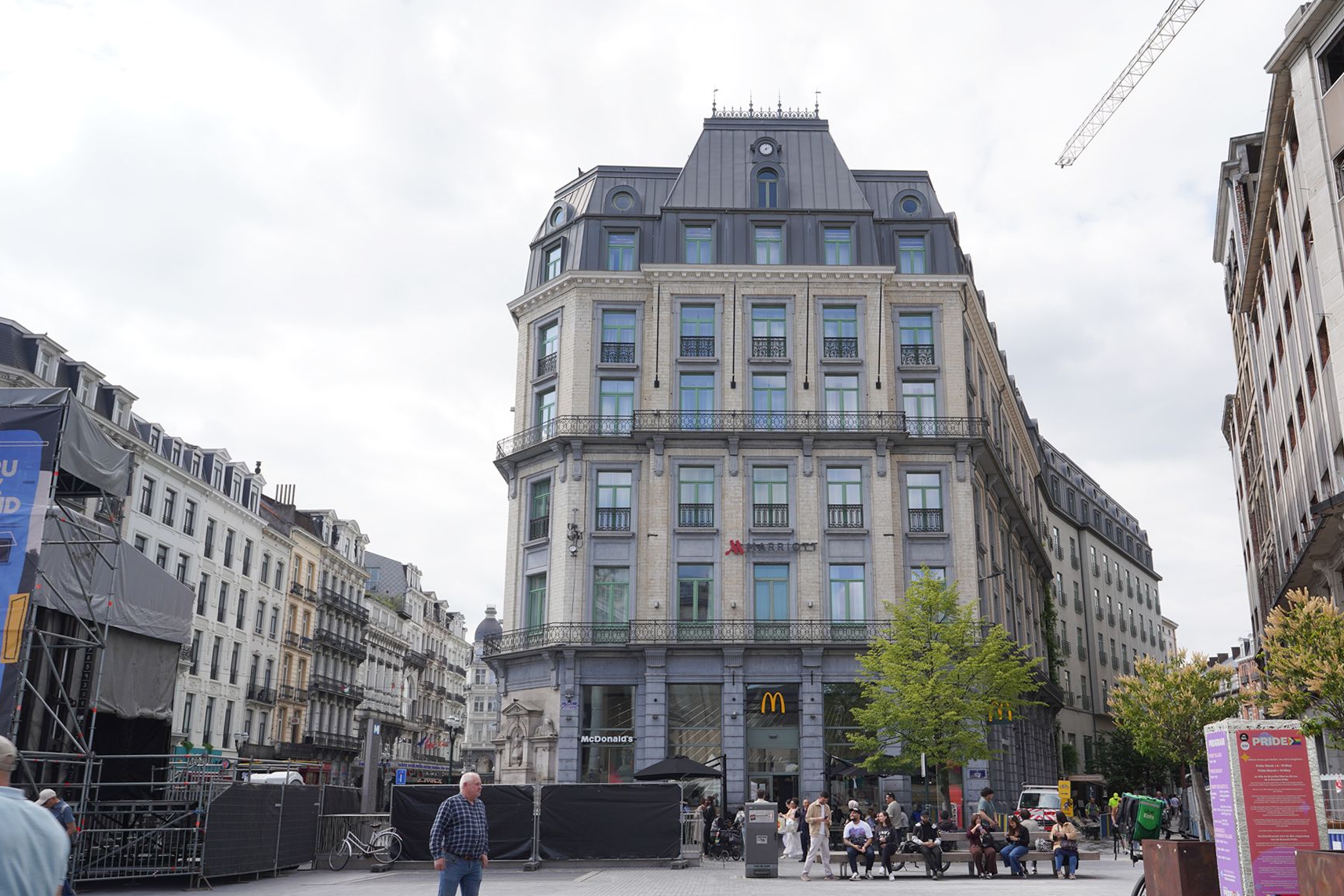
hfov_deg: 65.2
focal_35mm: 28
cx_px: 755
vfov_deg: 46.3
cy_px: 517
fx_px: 1045
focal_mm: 24
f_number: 11
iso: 100
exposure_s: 1/100
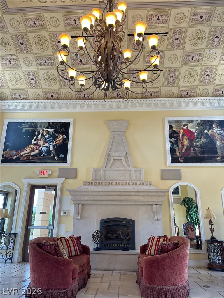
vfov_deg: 69.4
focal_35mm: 25
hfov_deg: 54.9
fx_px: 216
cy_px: 149
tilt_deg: +18.2
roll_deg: -1.5
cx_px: 112
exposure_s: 1/120
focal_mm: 5.1
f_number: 1.6
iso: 125
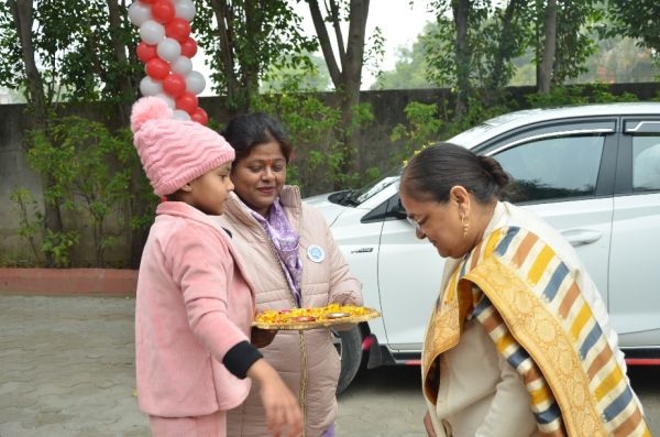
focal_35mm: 45
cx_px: 330
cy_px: 218
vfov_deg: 29.7
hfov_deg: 43.7
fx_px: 823
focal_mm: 30
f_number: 5
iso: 320
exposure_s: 1/200
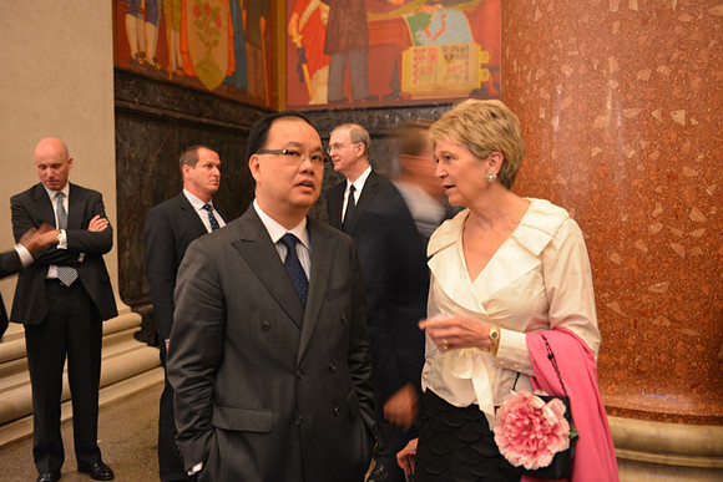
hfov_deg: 55.8
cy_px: 241
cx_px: 362
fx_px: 683
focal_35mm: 34
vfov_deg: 38.9
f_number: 2.8
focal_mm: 34
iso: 2000
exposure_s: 1/8
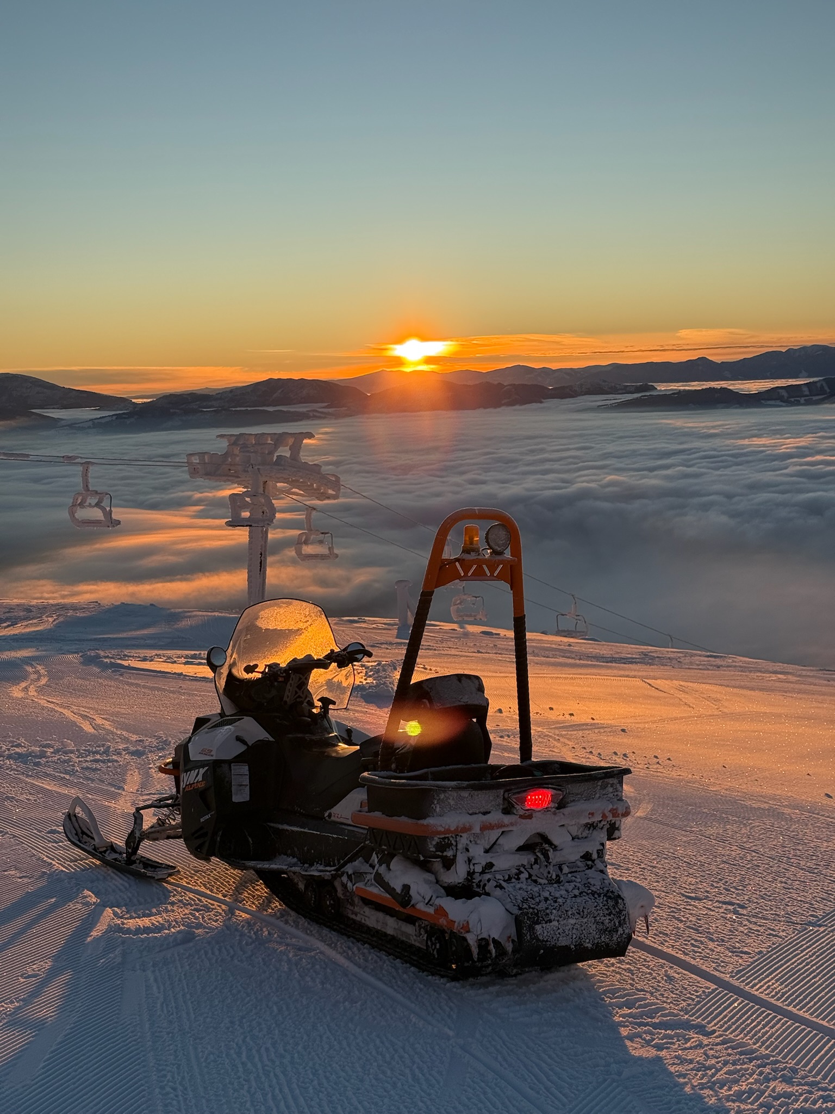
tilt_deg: -7.4
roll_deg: +2.5
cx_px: 418
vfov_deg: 39.7
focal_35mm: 48
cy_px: 557
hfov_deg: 30.3
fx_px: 1544
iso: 64
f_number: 1.78
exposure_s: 1/2762
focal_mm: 6.76
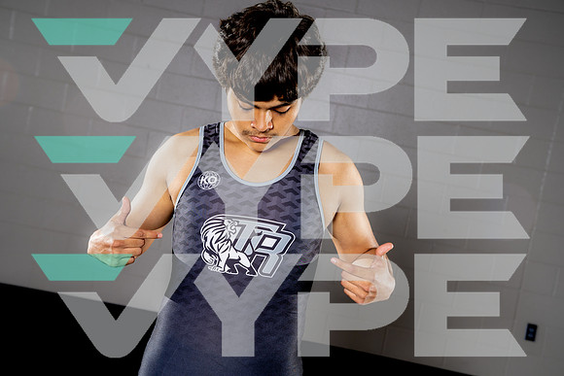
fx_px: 862
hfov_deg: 36.2
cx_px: 282
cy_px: 188
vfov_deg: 24.6
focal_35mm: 55
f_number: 5.6
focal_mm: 55
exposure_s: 1/250
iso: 320
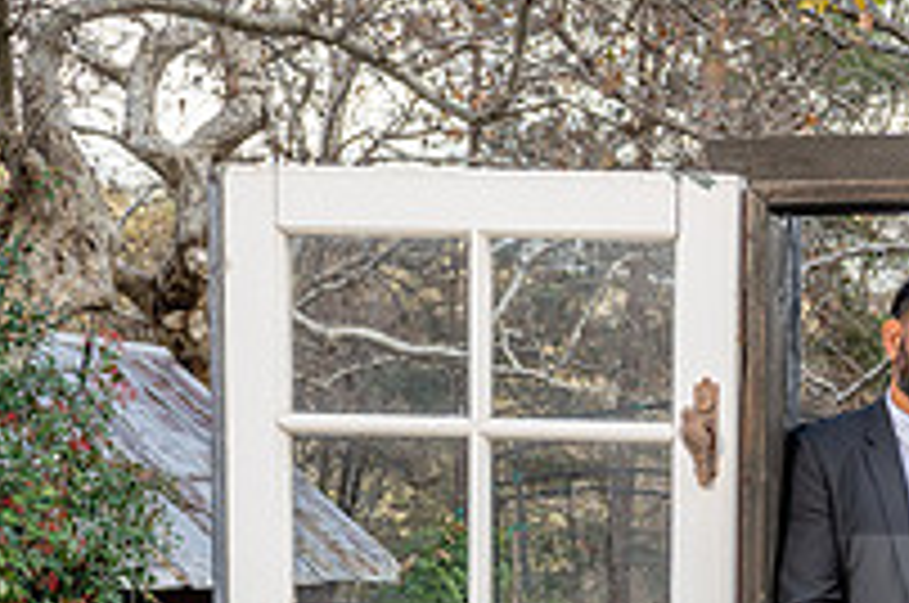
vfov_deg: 18.2
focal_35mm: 73
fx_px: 1840
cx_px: 1168
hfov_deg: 24.4
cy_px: 592
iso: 200
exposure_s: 1/125
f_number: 5.6
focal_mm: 24
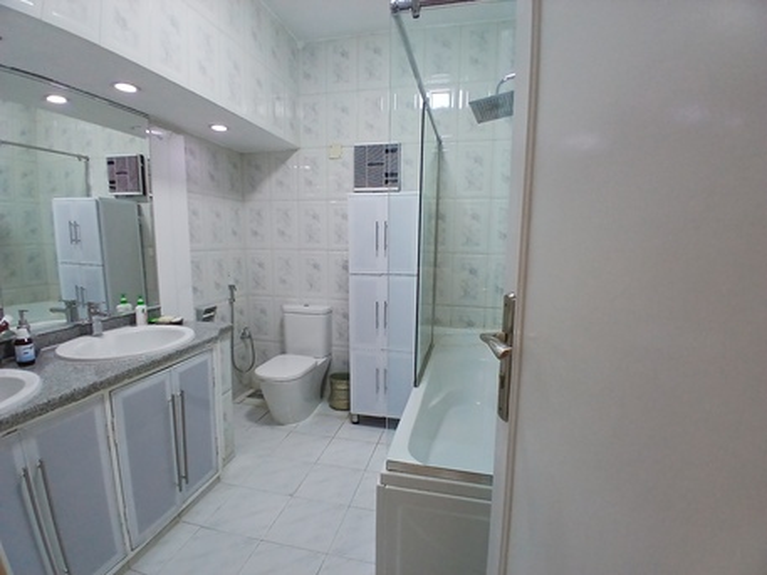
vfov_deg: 74.8
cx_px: 384
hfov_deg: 91.0
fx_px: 377
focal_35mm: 17
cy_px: 288
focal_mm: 1.4
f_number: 2.2
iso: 80
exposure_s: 1/50
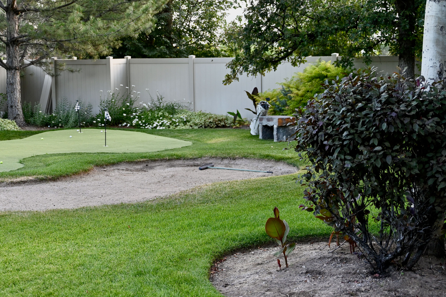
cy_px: 151
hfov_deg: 32.1
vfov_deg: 21.9
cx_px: 141
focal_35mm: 62
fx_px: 768
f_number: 4
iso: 320
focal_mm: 45
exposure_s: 1/250
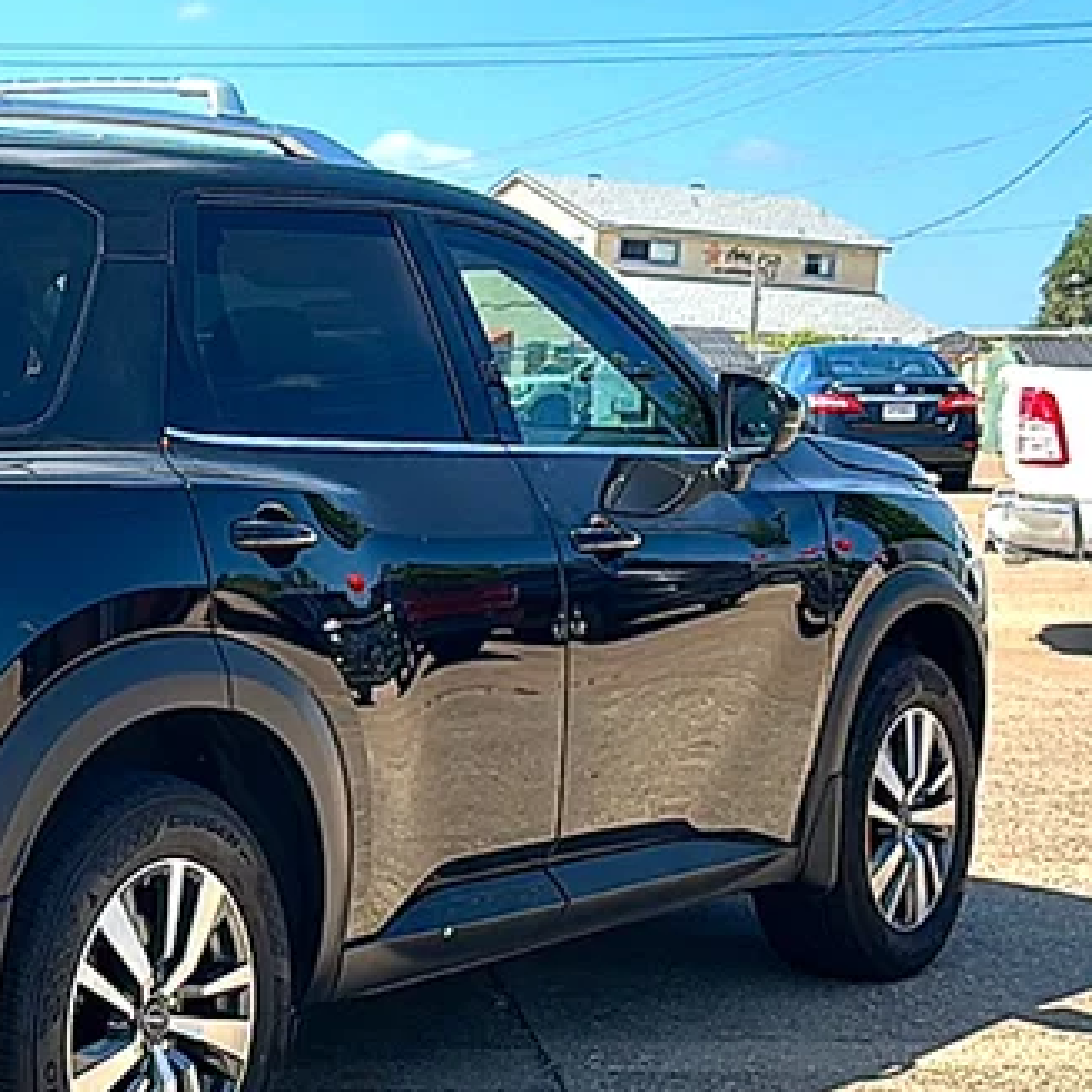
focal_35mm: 72
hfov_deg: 23.0
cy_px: 636
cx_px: -17
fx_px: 2570
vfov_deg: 24.0
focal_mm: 6.86
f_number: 1.78
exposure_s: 1/2817
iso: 80
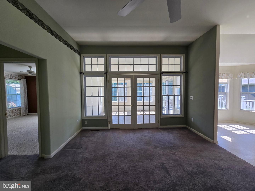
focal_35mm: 13
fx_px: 96
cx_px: 128
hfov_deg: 106.2
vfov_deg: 89.9
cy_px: 96
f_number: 2.2
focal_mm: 2.2
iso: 50
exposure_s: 1/120
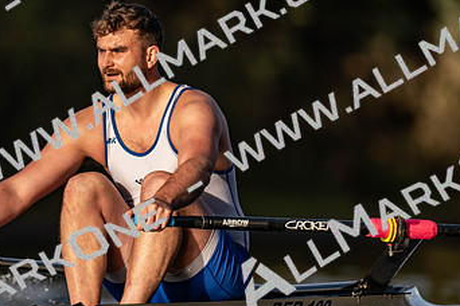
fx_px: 13007
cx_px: 126
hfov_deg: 2.0
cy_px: 194
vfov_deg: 1.4
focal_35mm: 1018
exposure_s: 1/2500
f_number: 4
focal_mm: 600
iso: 320
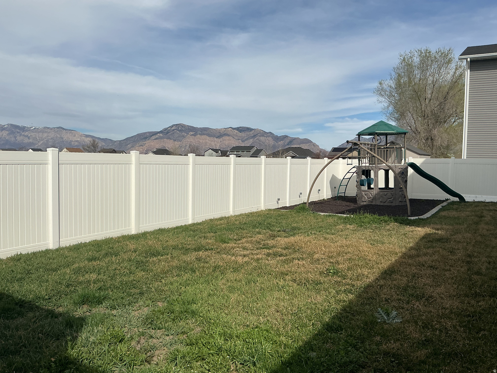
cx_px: 248
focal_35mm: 29
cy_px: 186
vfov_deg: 48.2
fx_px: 416
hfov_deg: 61.7
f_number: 1.8
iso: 25
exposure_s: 1/4065
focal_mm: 3
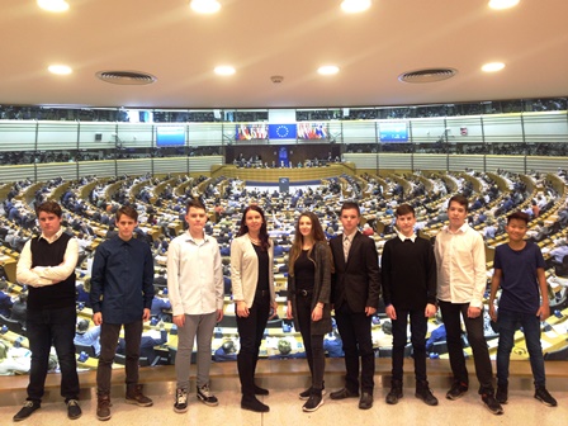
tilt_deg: +0.9
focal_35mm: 33
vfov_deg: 42.9
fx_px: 541
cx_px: 284
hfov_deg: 55.4
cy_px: 213
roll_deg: -0.7
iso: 64
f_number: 2.4
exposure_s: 1/20
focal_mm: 4.12
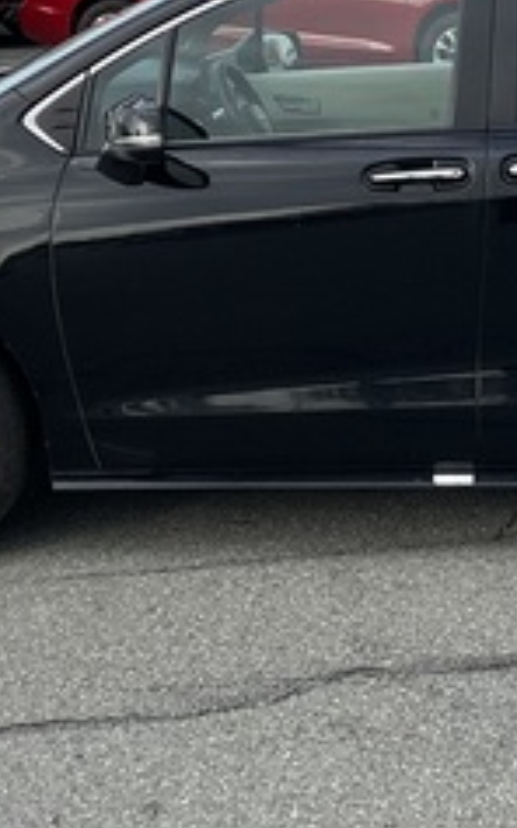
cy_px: 227
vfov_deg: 24.7
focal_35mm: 83
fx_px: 1872
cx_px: 569
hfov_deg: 15.3
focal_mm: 3
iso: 25
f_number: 1.8
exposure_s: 1/869
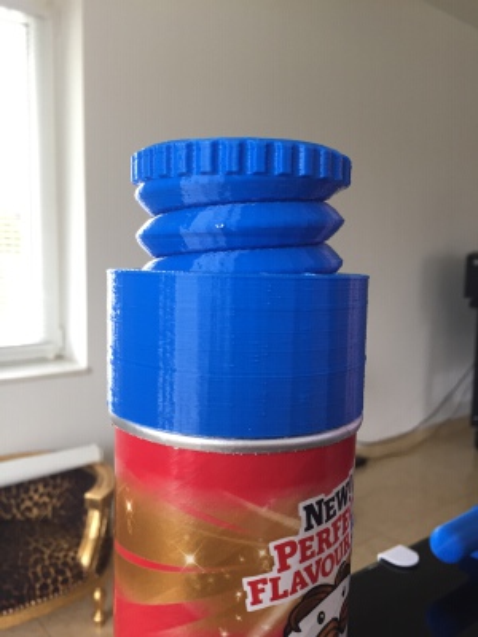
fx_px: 534
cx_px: 239
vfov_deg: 61.7
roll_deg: -1.5
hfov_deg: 48.2
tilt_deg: -6.1
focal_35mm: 29
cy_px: 318
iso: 80
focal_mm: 4.15
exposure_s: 1/33
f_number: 2.2
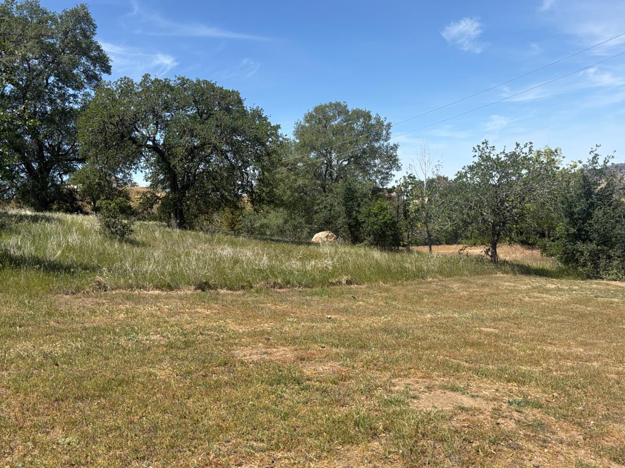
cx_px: 288
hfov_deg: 55.3
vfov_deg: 42.9
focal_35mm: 33
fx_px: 596
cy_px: 251
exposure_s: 1/3021
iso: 50
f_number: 1.6
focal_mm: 5.96
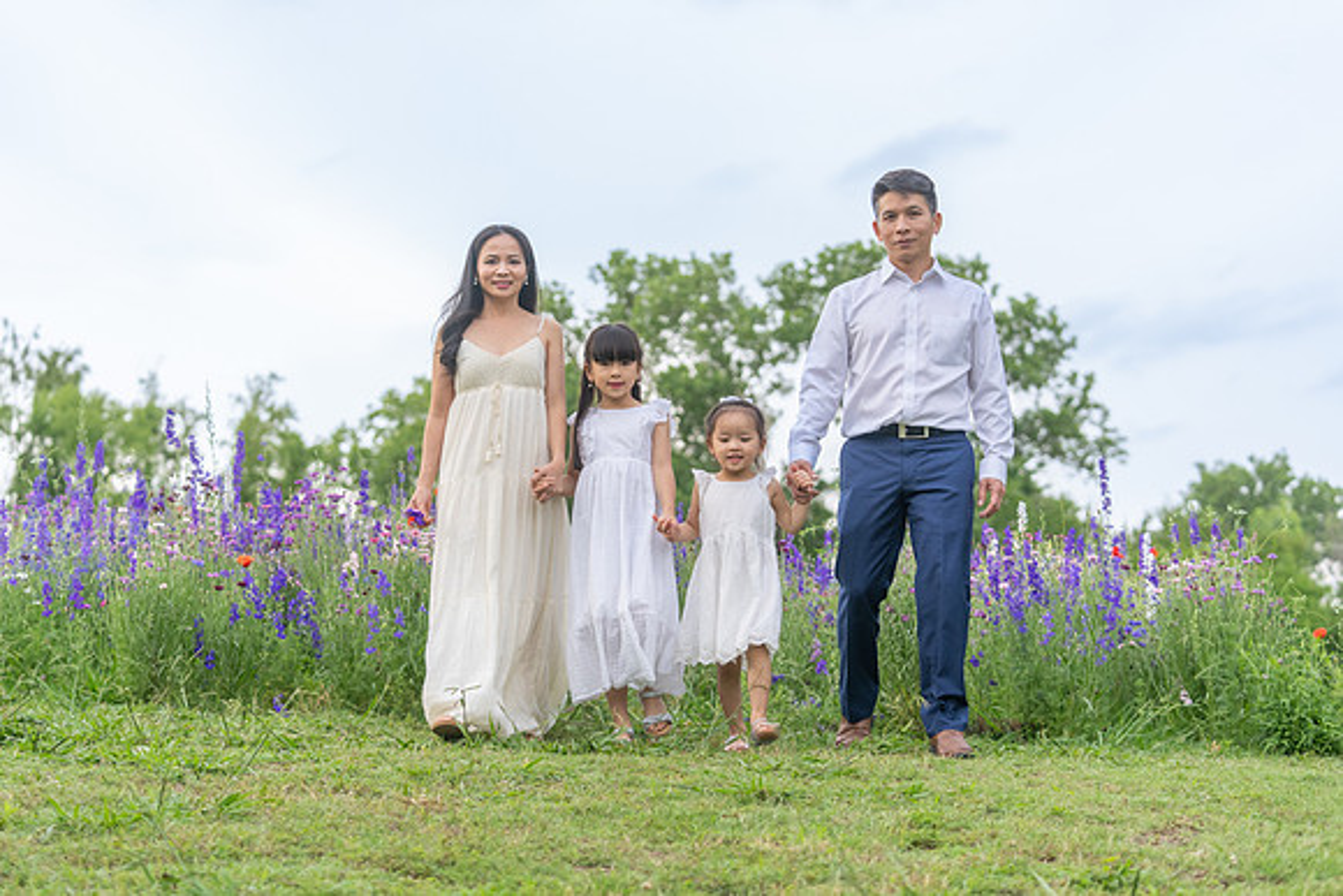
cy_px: 448
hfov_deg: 28.8
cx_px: 672
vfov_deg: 19.5
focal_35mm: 70
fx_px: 2612
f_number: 3.2
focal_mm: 70
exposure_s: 1/1250
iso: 640
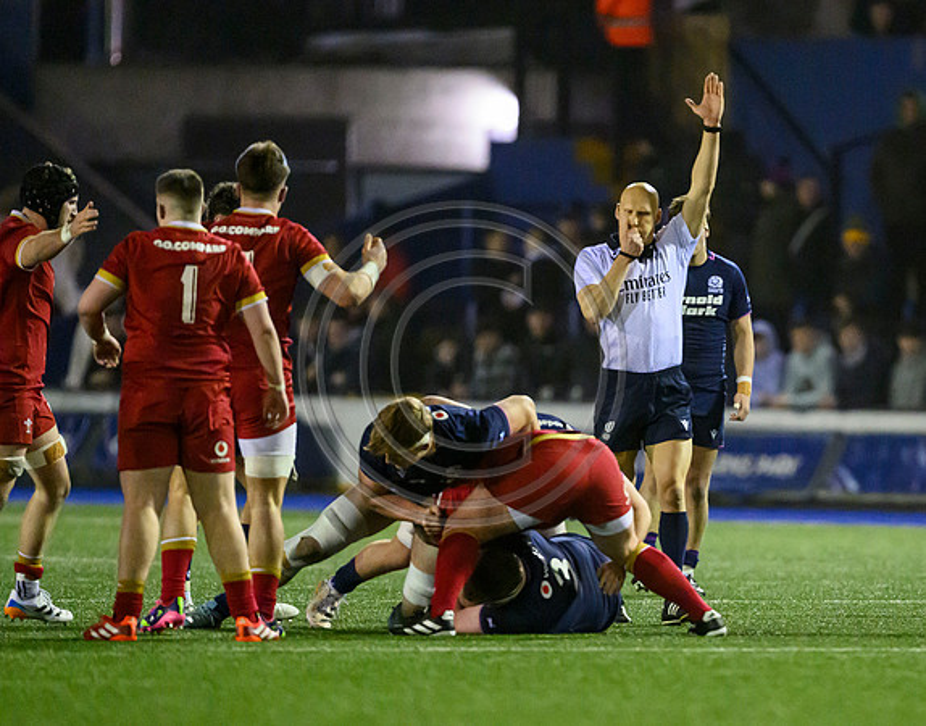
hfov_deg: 3.2
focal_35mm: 614
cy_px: 487
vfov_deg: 2.5
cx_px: 746
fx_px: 16688
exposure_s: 1/1600
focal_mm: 400
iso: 12800
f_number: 2.8
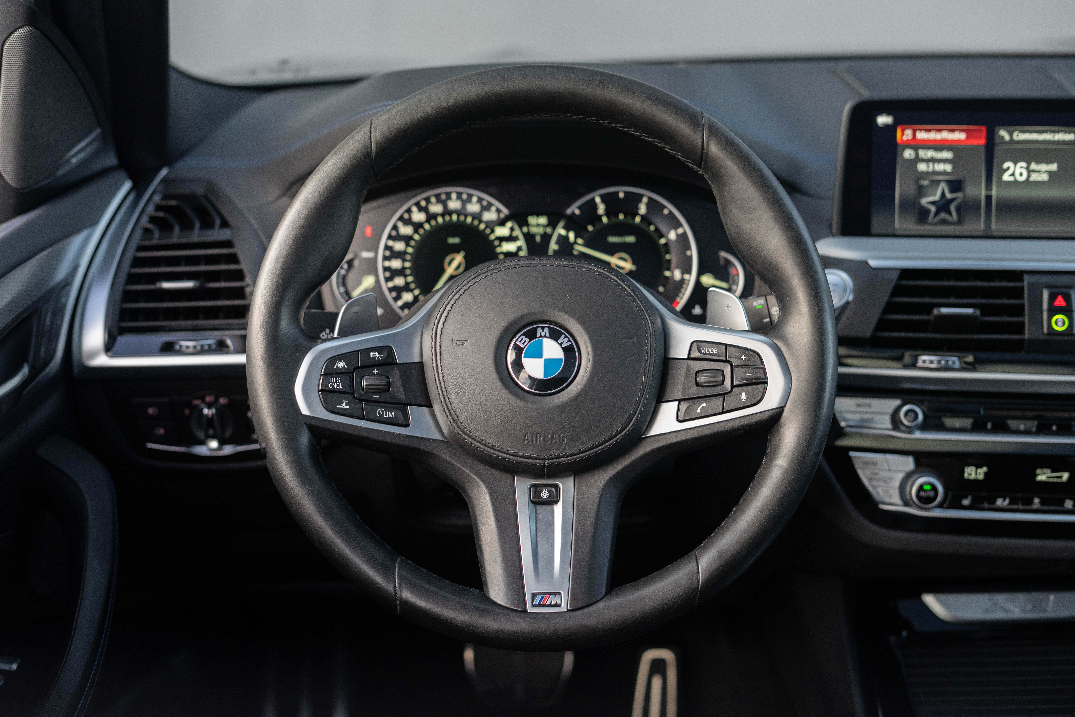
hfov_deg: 39.6
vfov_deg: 27.0
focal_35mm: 50
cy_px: 358
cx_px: 538
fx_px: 1493
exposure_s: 1/250
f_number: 2.8
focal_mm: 50
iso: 1250
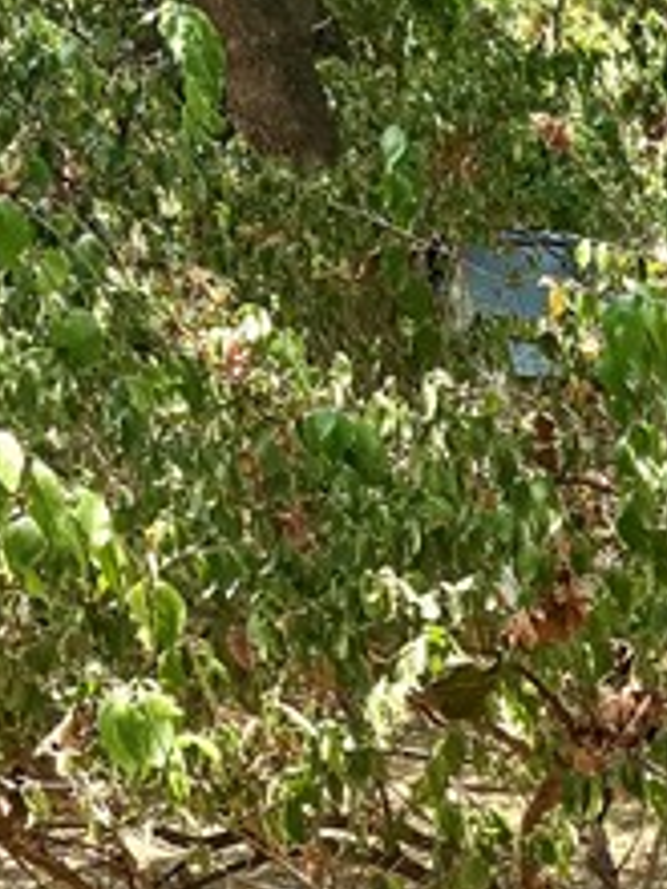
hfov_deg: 10.8
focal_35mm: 121
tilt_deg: -7.9
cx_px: 1467
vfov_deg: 16.1
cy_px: 812
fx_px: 3109
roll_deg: -4.5
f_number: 1.6
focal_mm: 5.96
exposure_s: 1/612
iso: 64
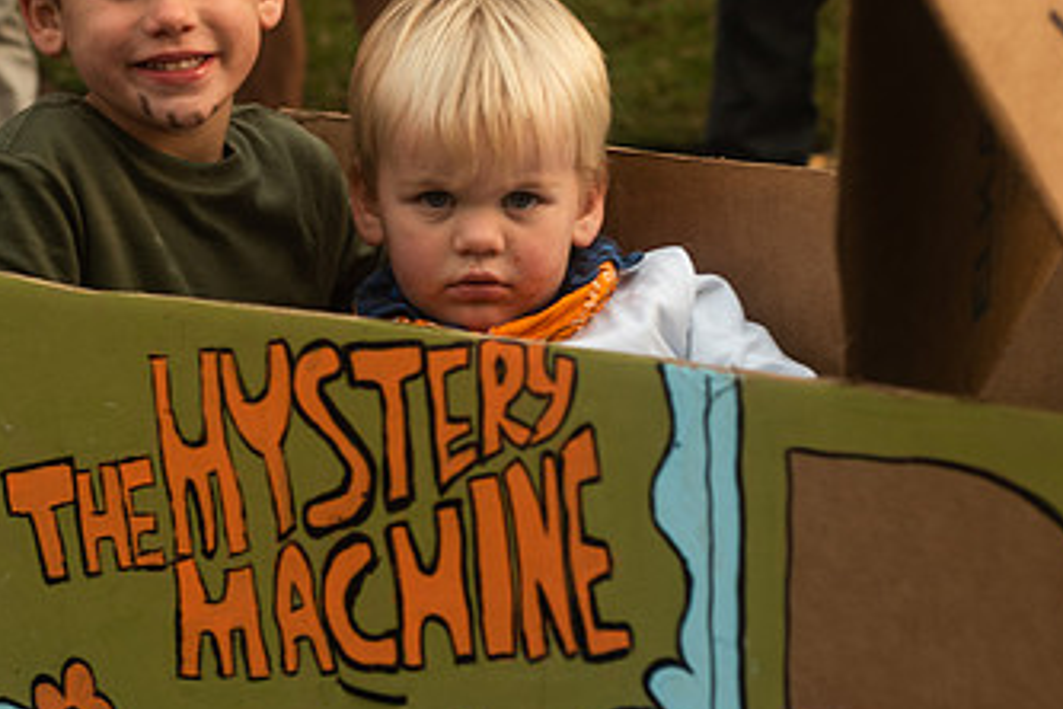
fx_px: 4015
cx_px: 216
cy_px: 180
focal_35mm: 136
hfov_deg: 15.0
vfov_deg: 10.1
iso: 500
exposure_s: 1/100
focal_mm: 70
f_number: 4.5
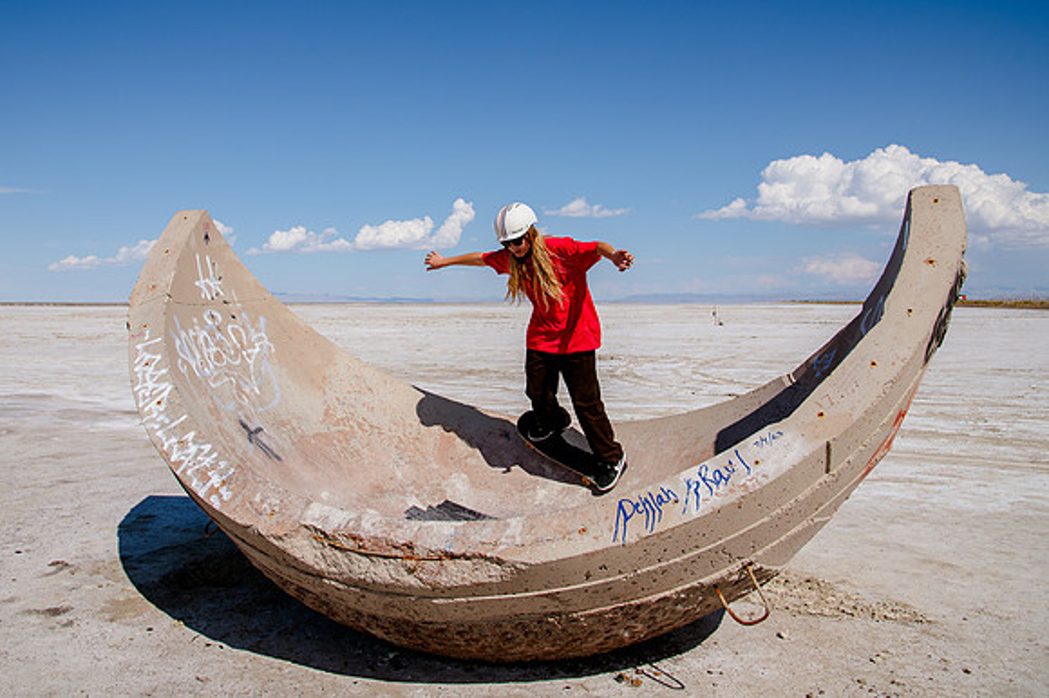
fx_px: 861
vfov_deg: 43.8
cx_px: 472
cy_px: 268
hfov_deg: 62.6
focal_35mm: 30
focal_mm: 24
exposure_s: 1/1600
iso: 250
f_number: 6.3
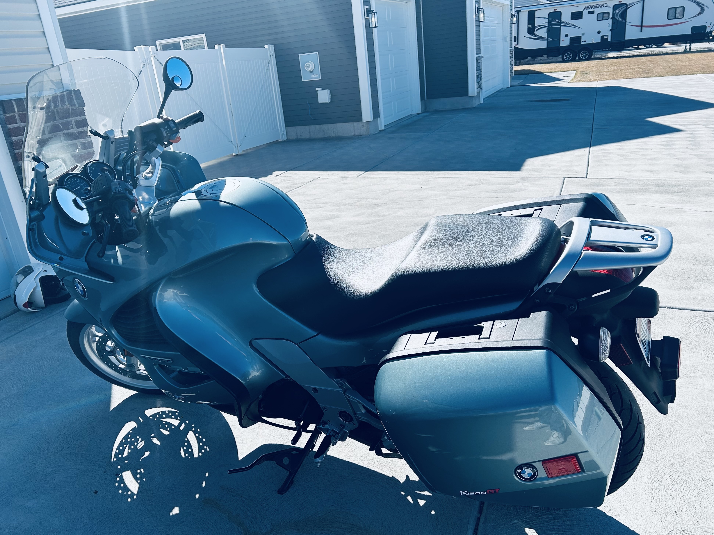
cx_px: 347
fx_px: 557
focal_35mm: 27
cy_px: 277
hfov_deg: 65.3
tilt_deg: -20.7
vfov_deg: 51.3
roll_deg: +6.6
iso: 50
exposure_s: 1/3077
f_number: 1.5
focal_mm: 5.7
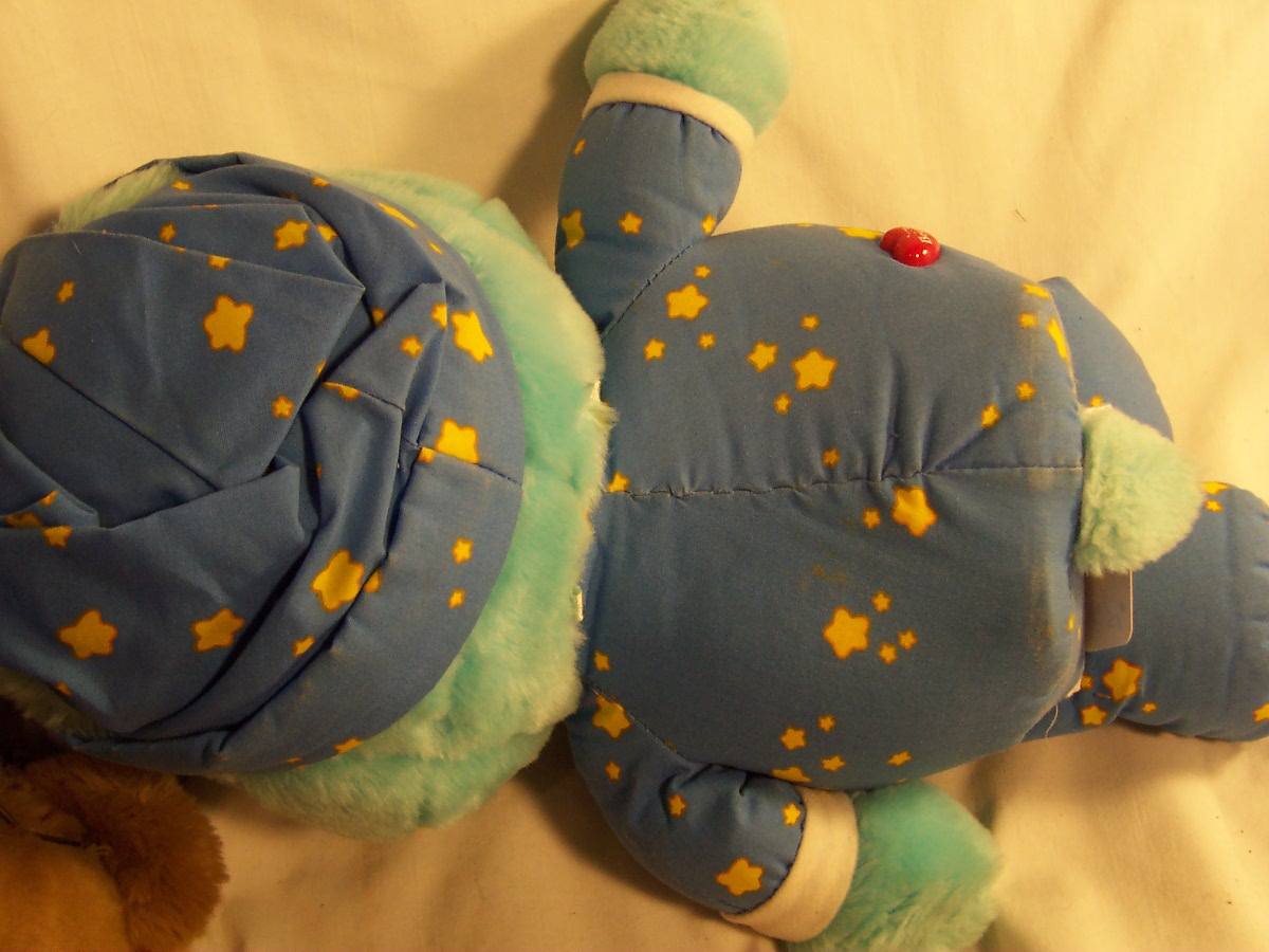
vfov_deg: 38.7
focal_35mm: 37
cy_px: 476
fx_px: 1356
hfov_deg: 50.1
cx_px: 634
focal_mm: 5.6
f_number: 2.8
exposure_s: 1/90
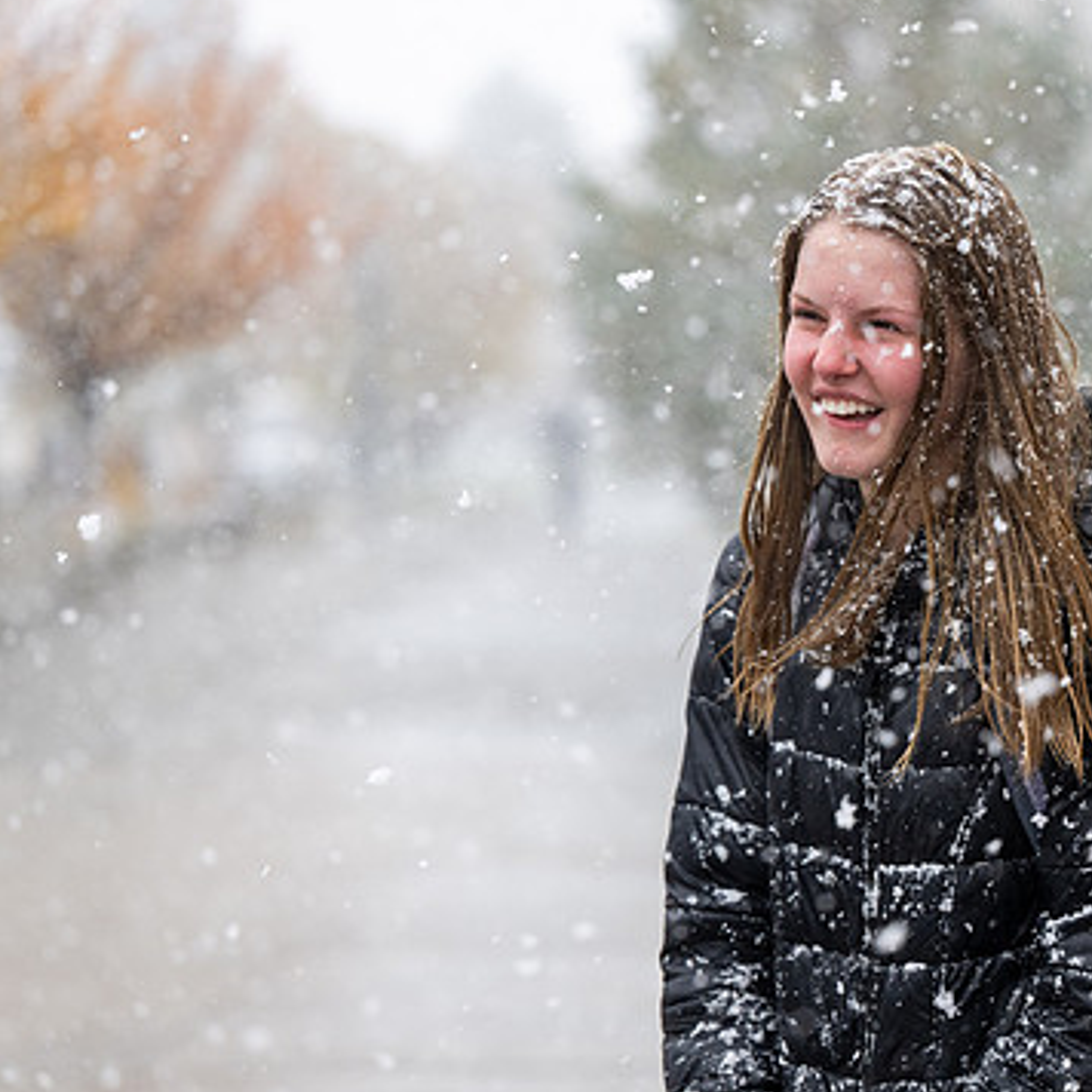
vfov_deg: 13.8
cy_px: 569
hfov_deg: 13.8
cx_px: 739
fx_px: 4497
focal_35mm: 126
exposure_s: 1/800
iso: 800
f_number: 2.8
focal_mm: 91
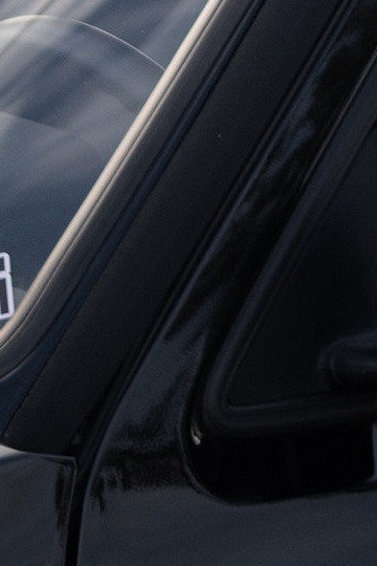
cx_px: -624
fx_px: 3911
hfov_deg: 5.3
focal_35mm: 249
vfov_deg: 7.7
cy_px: 1340
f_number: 2.5
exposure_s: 1/500
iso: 100
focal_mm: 35
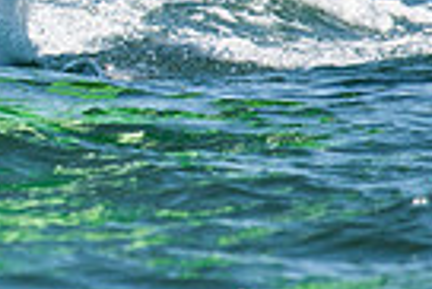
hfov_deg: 0.9
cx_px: -398
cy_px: -171
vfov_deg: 0.6
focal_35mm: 2253
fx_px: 27065
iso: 250
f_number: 4
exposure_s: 1/4000
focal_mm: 300
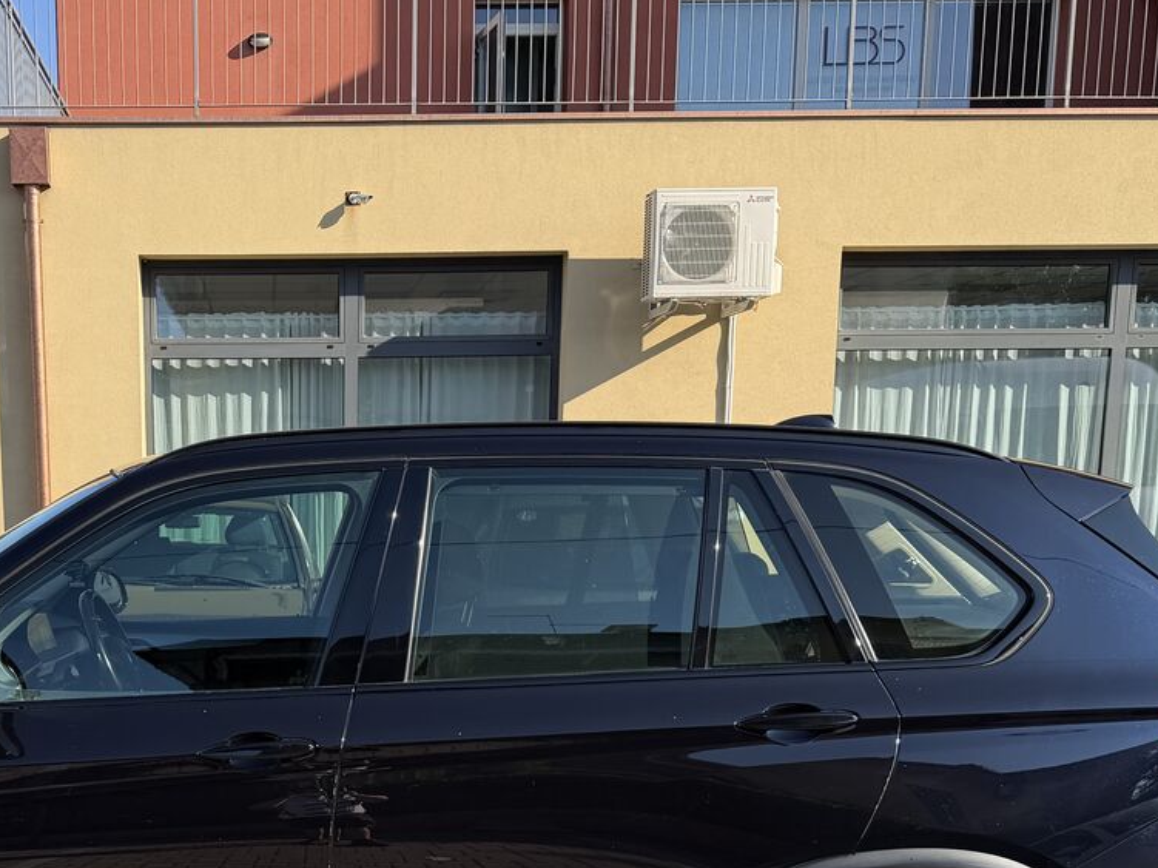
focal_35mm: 46
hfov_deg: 39.9
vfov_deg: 30.4
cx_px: 265
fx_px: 1539
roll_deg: +0.5
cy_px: 743
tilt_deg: -10.5
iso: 80
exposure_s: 1/2232
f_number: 1.78
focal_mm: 6.76
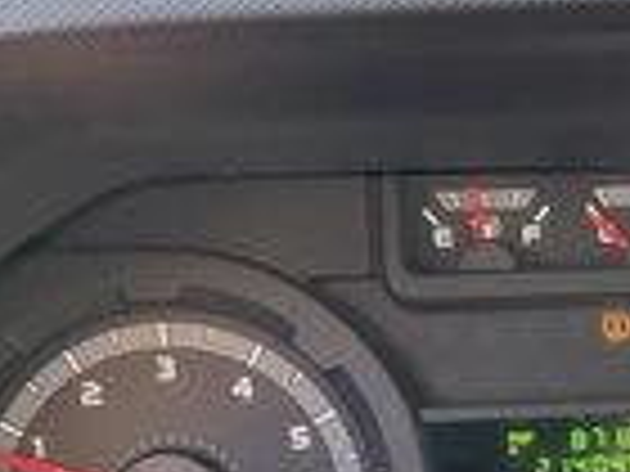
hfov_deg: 22.4
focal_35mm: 83
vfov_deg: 17.1
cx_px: 675
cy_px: 544
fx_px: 1511
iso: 64
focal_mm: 3
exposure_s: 1/83
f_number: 1.8
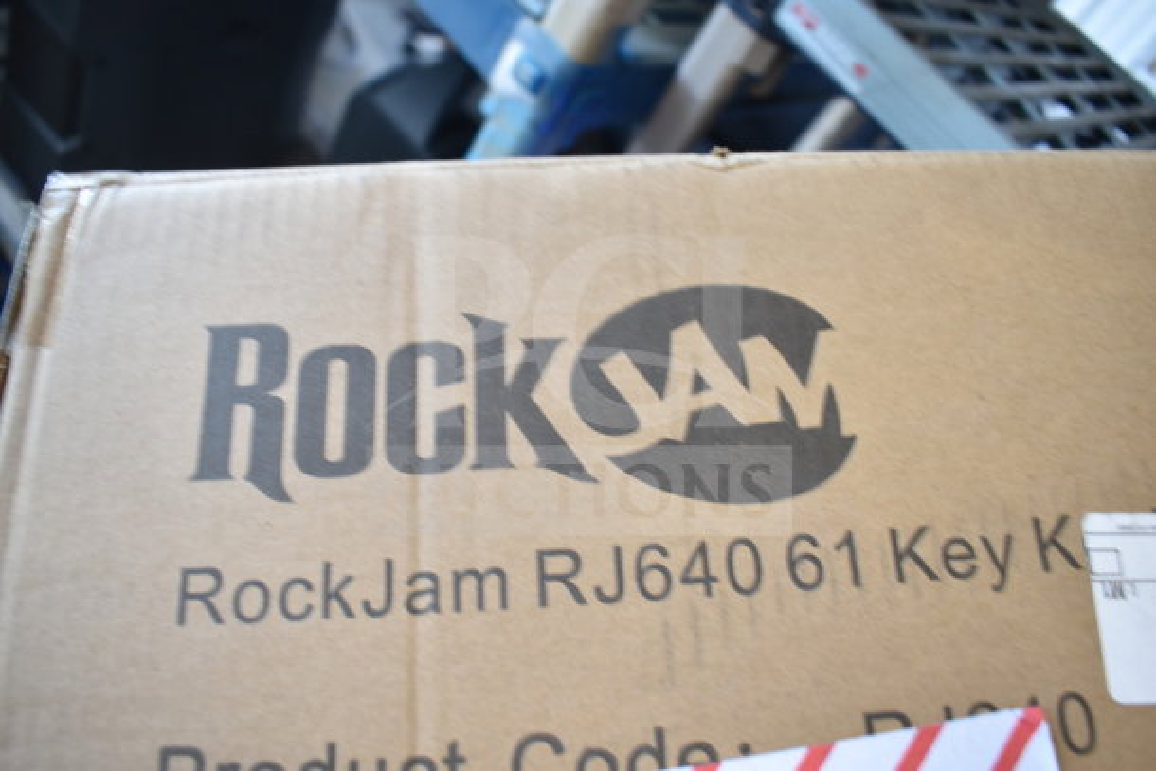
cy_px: 386
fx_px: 867
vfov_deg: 48.0
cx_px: 578
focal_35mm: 27
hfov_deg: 67.4
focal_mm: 18
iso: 220
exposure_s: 1/30
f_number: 3.5
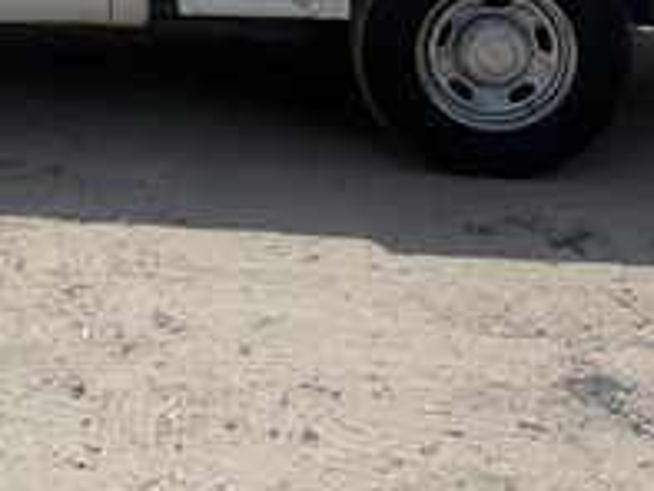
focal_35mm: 78
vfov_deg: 17.4
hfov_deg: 24.1
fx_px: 1475
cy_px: -192
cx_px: 27
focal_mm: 6.76
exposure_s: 1/9091
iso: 80
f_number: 1.78
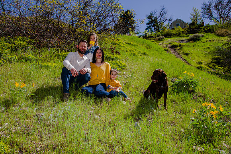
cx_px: 109
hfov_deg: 58.3
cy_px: 80
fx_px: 207
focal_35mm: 32
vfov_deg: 40.8
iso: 200
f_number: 7.1
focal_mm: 30
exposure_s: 1/400
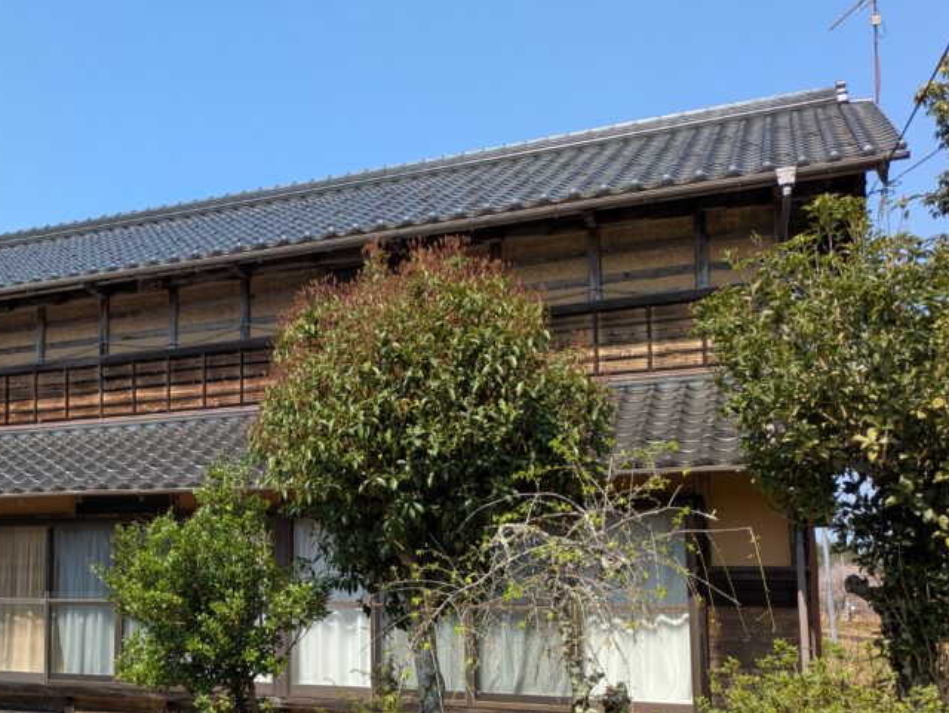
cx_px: 216
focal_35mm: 40
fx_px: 1097
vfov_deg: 35.8
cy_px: 448
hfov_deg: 44.9
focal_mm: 5.43
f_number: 1.89
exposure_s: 1/1316
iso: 49
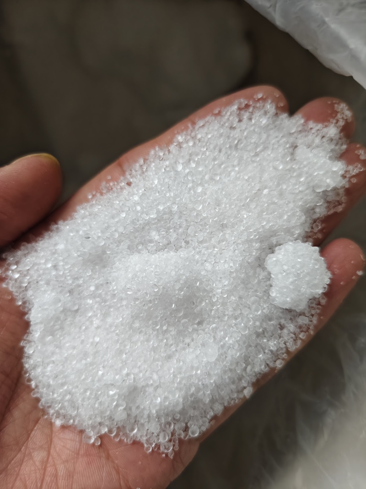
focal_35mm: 23
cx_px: 183
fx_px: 324
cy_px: 244
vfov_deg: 73.9
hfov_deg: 58.9
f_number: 1.88
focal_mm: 5.56
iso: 1592
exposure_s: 1/50
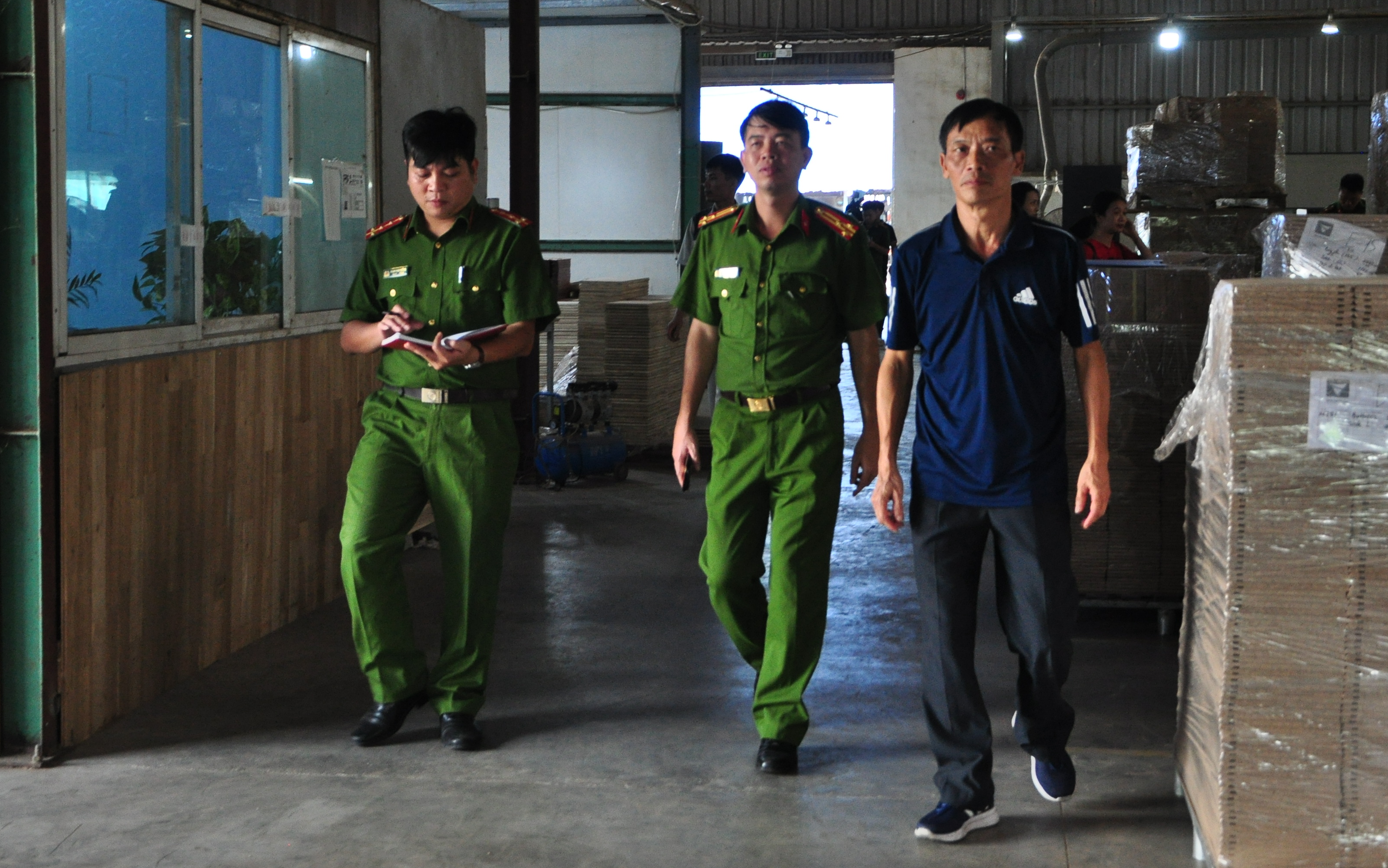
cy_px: 362
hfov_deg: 38.2
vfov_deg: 24.4
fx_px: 2005
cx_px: 685
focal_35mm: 53
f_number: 4
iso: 800
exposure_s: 1/100
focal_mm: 26
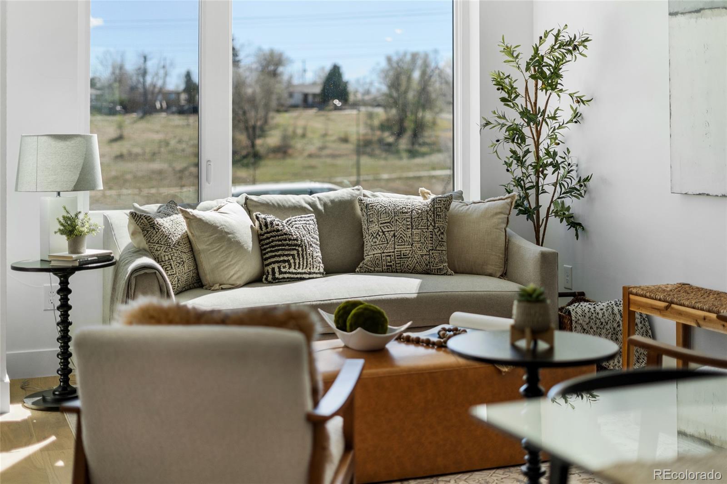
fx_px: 1009
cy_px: 242
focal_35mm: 50
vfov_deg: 27.0
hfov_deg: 39.6
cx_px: 364
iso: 500
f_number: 1.8
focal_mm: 50
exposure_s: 1/2000
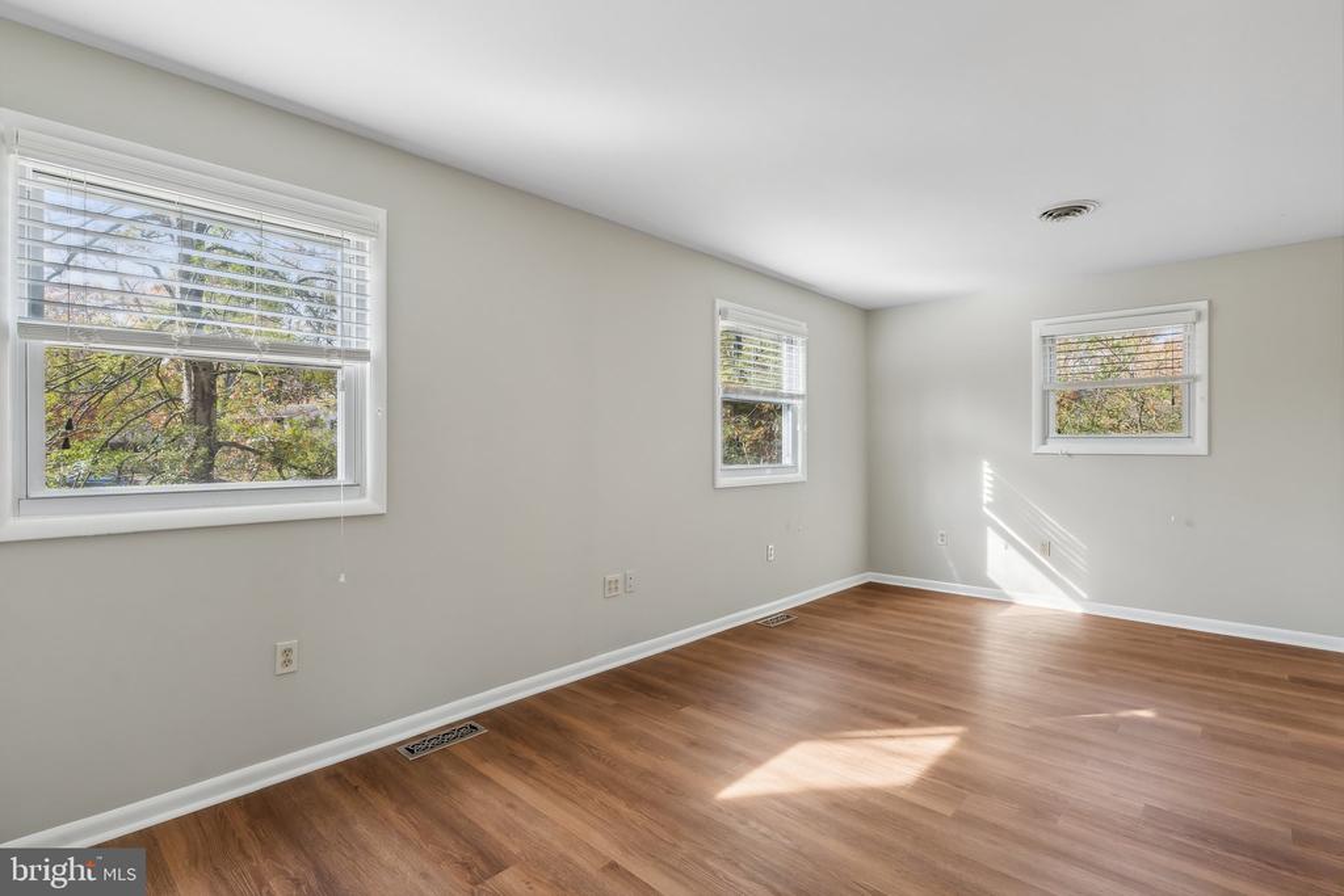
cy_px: 448
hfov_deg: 93.3
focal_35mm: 17
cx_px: 672
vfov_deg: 70.5
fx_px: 635
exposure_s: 1/15
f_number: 9
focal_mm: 11.4
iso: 200
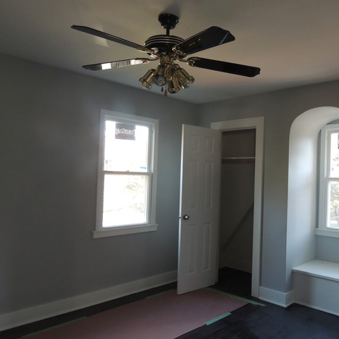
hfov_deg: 55.1
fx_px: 321
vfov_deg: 55.6
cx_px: 209
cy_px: 170
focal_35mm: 29
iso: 400
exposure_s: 1/30
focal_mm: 4.3
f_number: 3
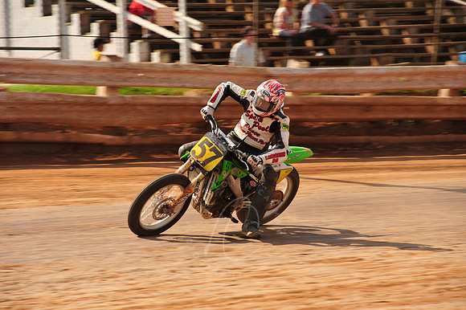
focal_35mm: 200
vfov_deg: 6.9
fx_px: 2587
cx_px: 233
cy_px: 155
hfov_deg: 10.3
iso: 200
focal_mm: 200
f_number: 9
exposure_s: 1/400
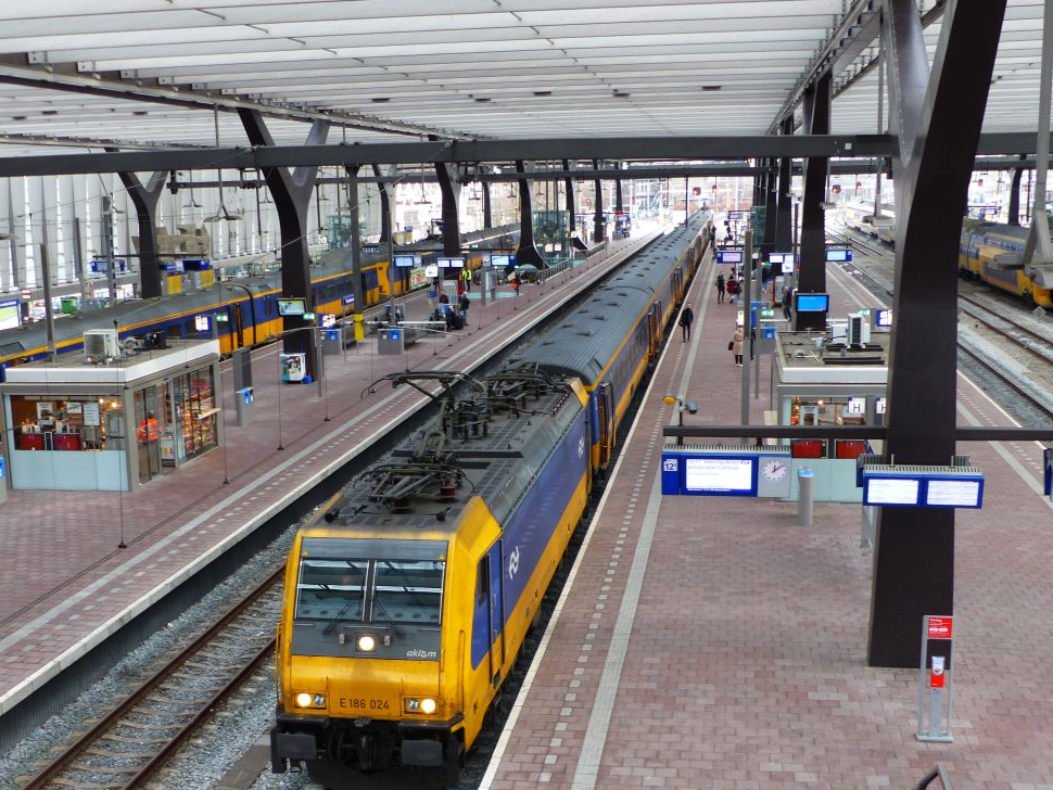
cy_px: 485
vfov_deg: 30.8
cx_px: 455
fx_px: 1430
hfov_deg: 40.3
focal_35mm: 47
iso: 125
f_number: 2.8
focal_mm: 6.8
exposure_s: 1/60
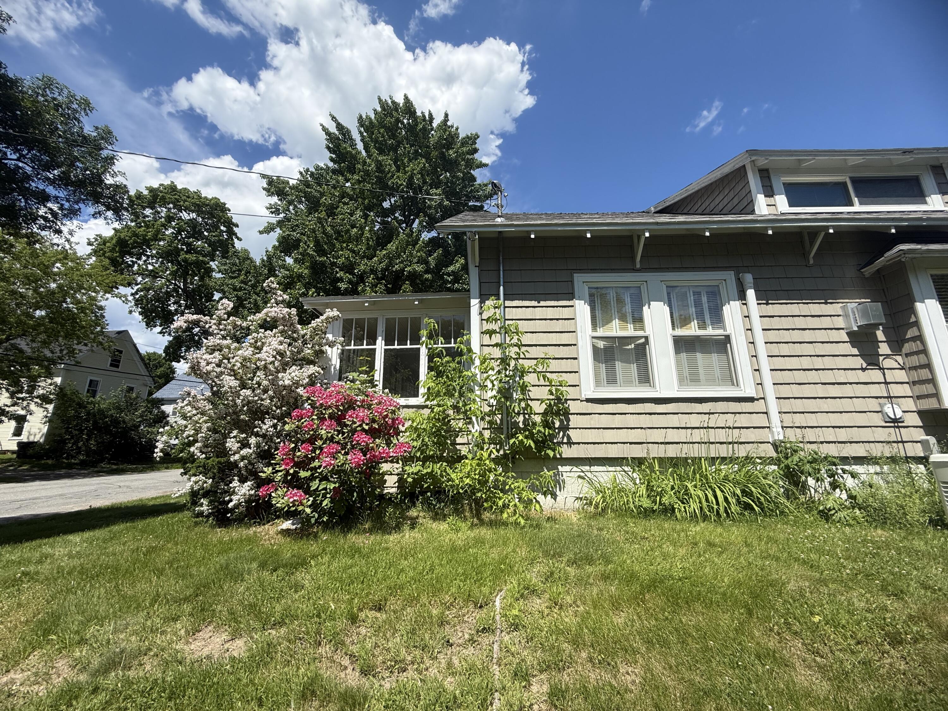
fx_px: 383
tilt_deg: +14.2
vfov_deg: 85.7
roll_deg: -0.4
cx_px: 474
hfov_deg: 102.1
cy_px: 356
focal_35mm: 14
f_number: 2.2
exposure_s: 1/1497
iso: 50
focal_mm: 2.22
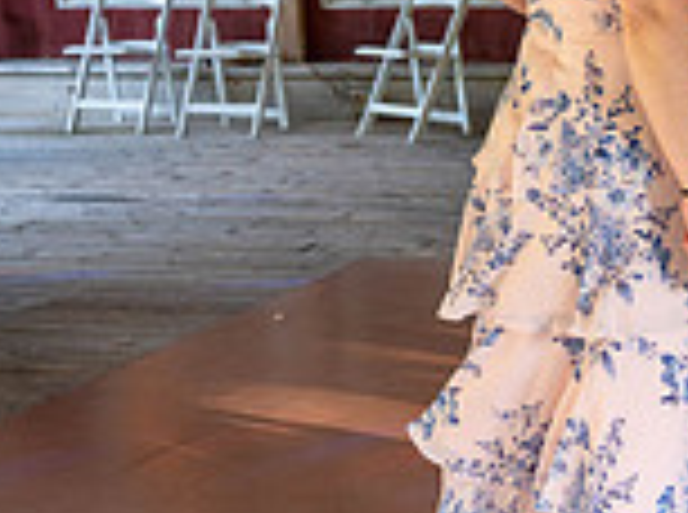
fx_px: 1884
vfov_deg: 15.5
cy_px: 266
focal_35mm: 95
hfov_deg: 19.4
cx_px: 836
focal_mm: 26
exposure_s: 1/125
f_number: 2.8
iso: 500
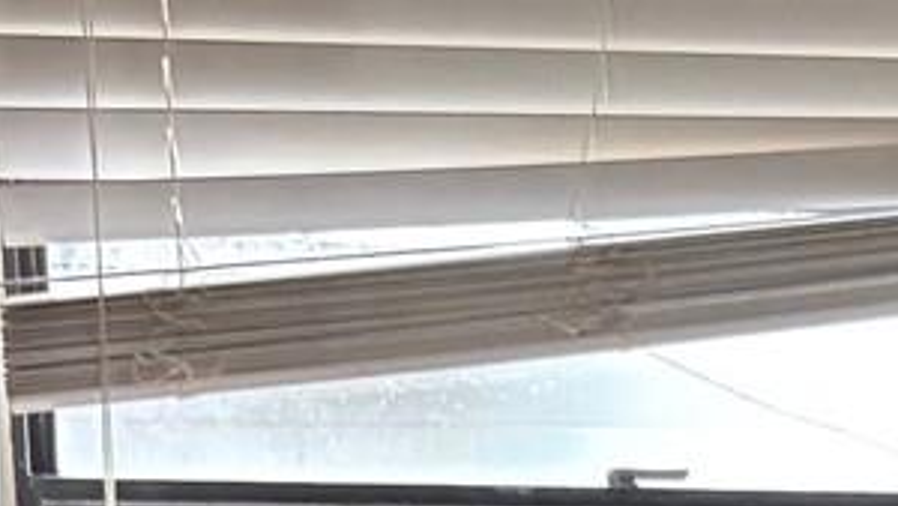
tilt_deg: -12.9
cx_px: 1045
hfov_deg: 13.9
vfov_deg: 7.0
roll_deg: -0.4
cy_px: 1650
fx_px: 3597
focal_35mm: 151
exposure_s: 1/40
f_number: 1.6
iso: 400
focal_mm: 5.96
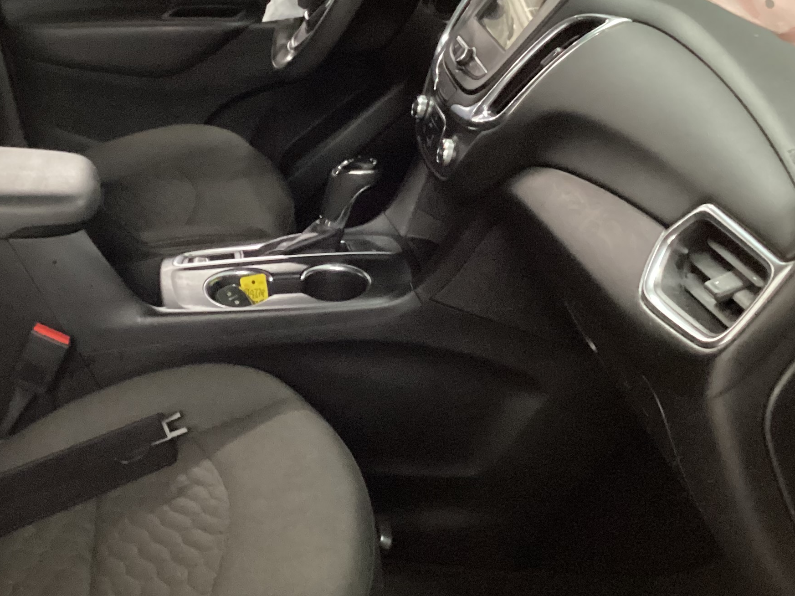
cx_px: 251
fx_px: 1332
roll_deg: -0.3
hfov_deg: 32.9
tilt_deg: -25.0
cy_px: 244
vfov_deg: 25.2
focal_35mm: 58
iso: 640
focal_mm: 3.3
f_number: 2.4
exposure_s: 1/20
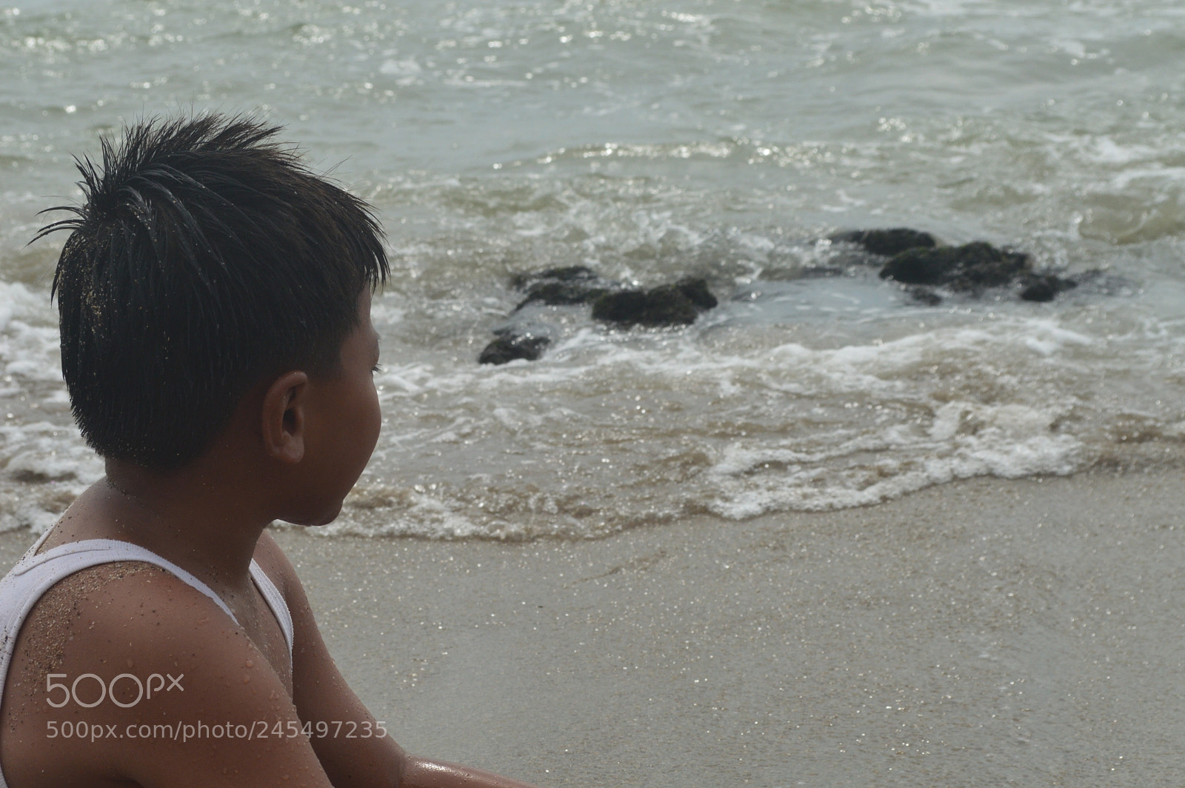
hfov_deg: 24.6
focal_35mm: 82
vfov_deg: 16.5
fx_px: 2713
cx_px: 592
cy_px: 394
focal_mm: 55
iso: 400
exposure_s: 1/400
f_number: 11
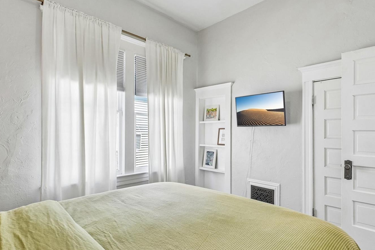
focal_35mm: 19
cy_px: 131
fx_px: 199
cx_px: 217
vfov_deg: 64.3
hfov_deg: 86.0
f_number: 8
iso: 800
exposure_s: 1/20
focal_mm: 10.6
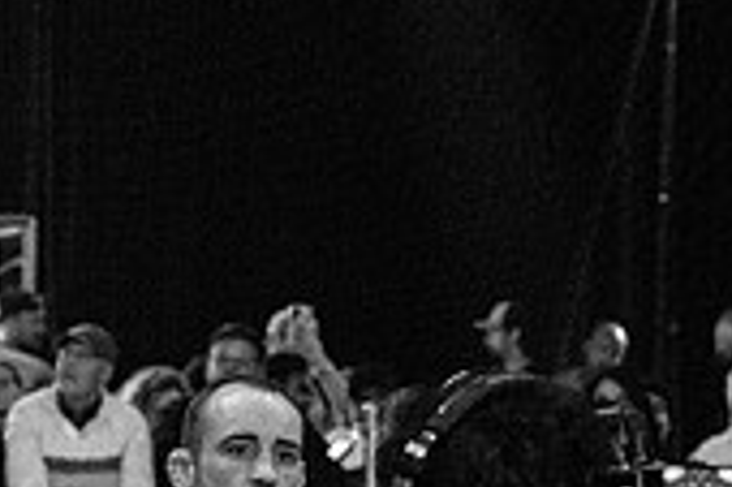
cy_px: 769
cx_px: 60
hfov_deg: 8.6
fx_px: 4855
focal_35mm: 239
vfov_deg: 5.7
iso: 4000
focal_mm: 70
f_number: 4
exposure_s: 1/320
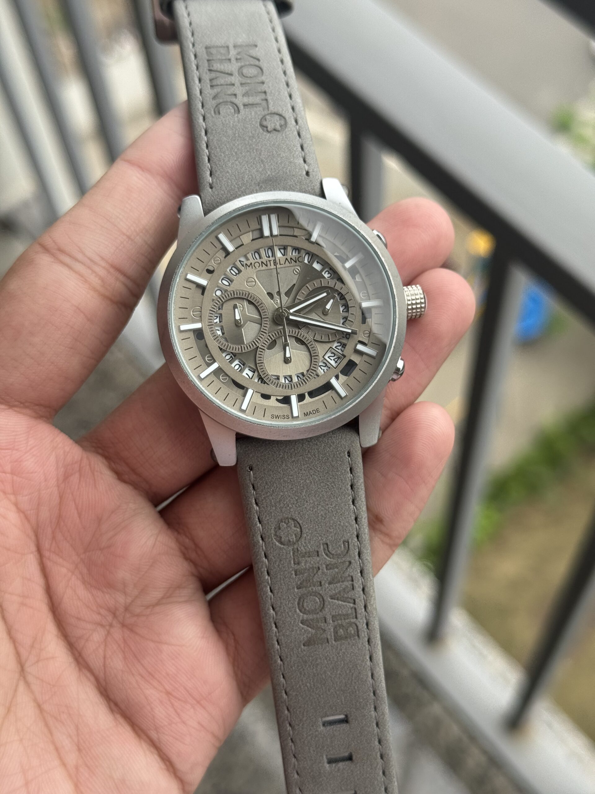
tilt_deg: -60.8
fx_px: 1100
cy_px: 397
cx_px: 298
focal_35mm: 48
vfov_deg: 39.7
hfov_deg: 30.3
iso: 64
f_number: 1.78
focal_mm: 6.76
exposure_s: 1/535
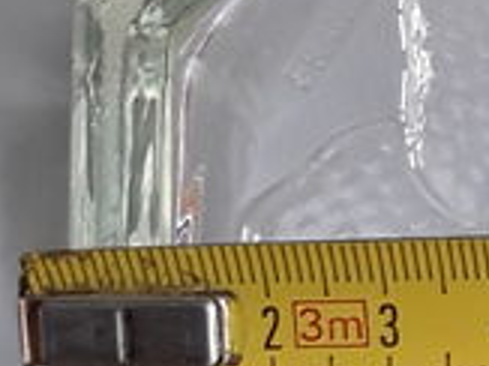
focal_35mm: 166
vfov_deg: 8.9
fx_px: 2343
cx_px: 1182
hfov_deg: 10.3
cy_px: 291
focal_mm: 2.91
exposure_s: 1/50
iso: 64
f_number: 1.9
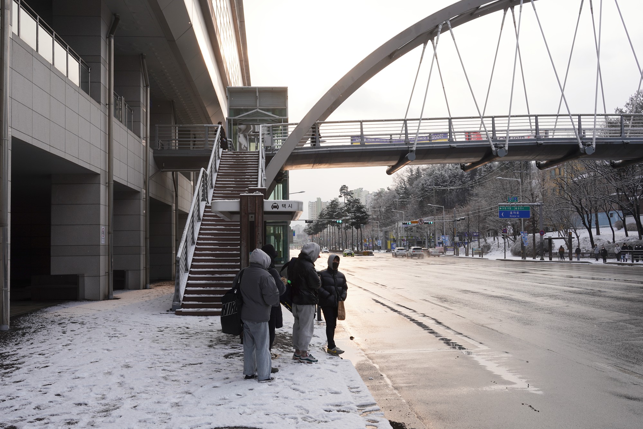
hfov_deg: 51.9
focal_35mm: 37
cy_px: 214
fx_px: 661
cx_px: 322
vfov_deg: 36.0
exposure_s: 1/100
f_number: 13
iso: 160
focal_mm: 37
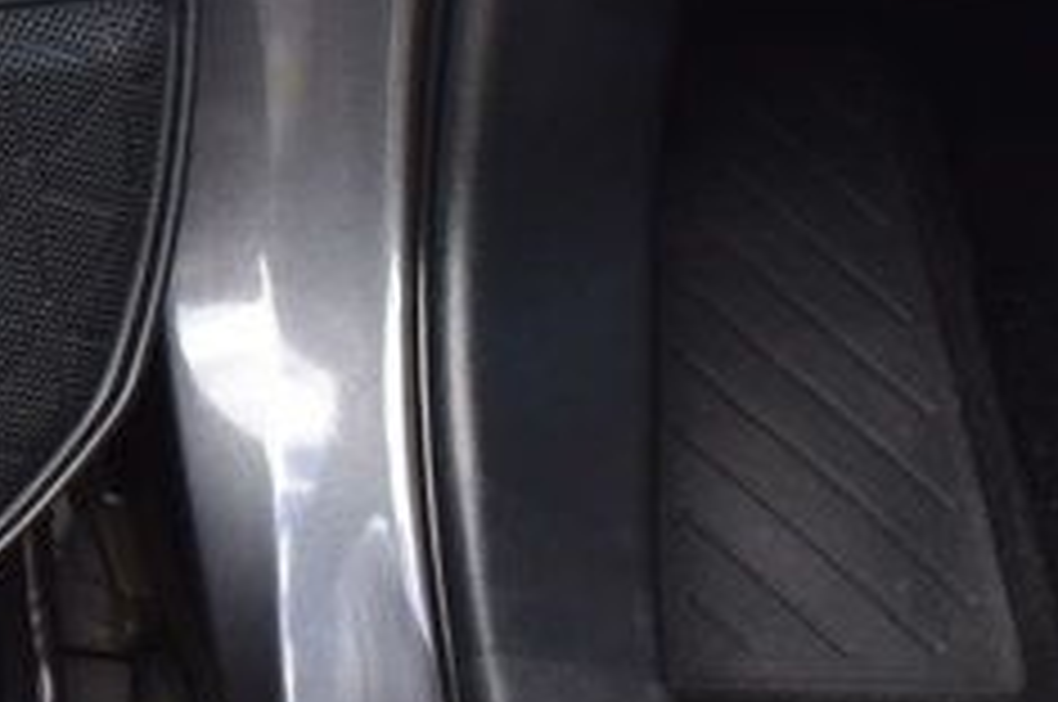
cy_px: -436
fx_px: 4226
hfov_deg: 12.9
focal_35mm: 144
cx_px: -846
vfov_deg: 9.2
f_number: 8
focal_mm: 22
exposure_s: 1/50
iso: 400
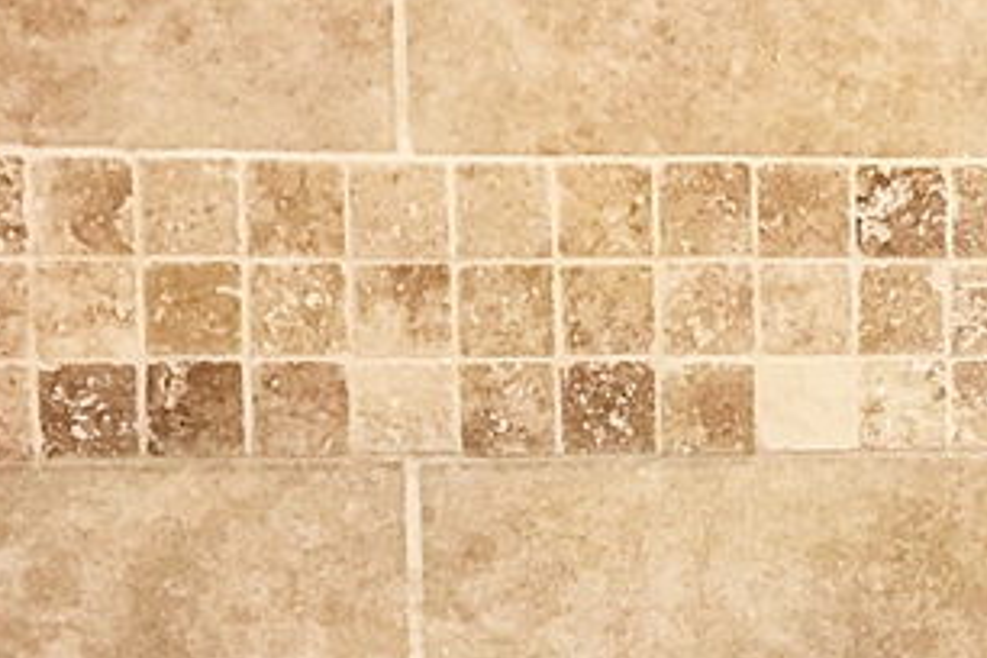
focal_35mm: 137
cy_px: 755
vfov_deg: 9.9
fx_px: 3756
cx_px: 1300
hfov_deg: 14.3
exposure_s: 1/15
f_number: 1.8
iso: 40
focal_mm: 3.99
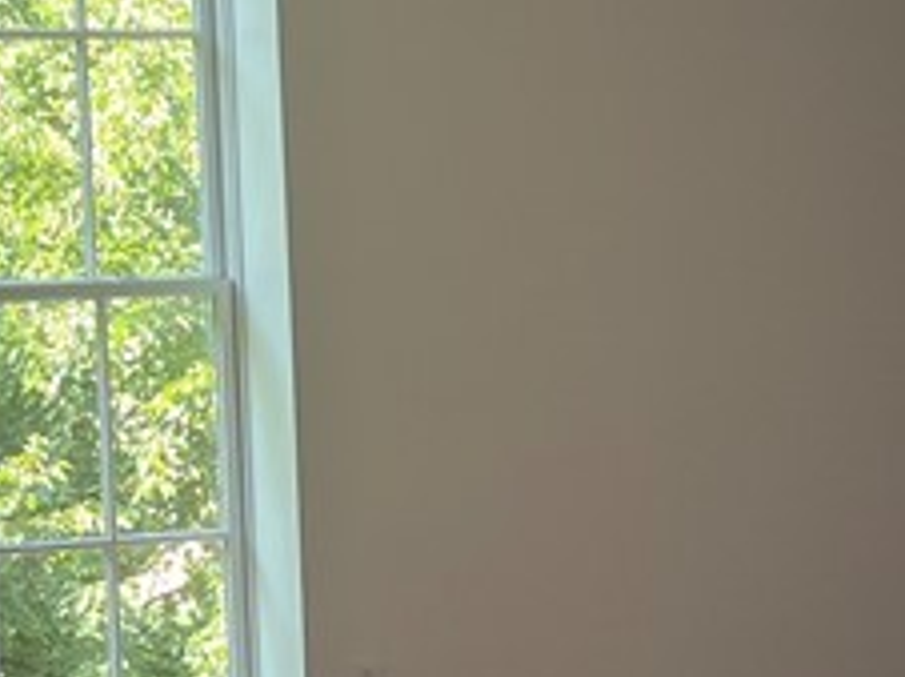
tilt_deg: -1.9
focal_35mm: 118
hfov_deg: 16.7
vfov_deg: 12.5
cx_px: 396
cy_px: 381
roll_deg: +2.3
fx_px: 3082
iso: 64
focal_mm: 5.7
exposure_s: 1/120
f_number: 1.5
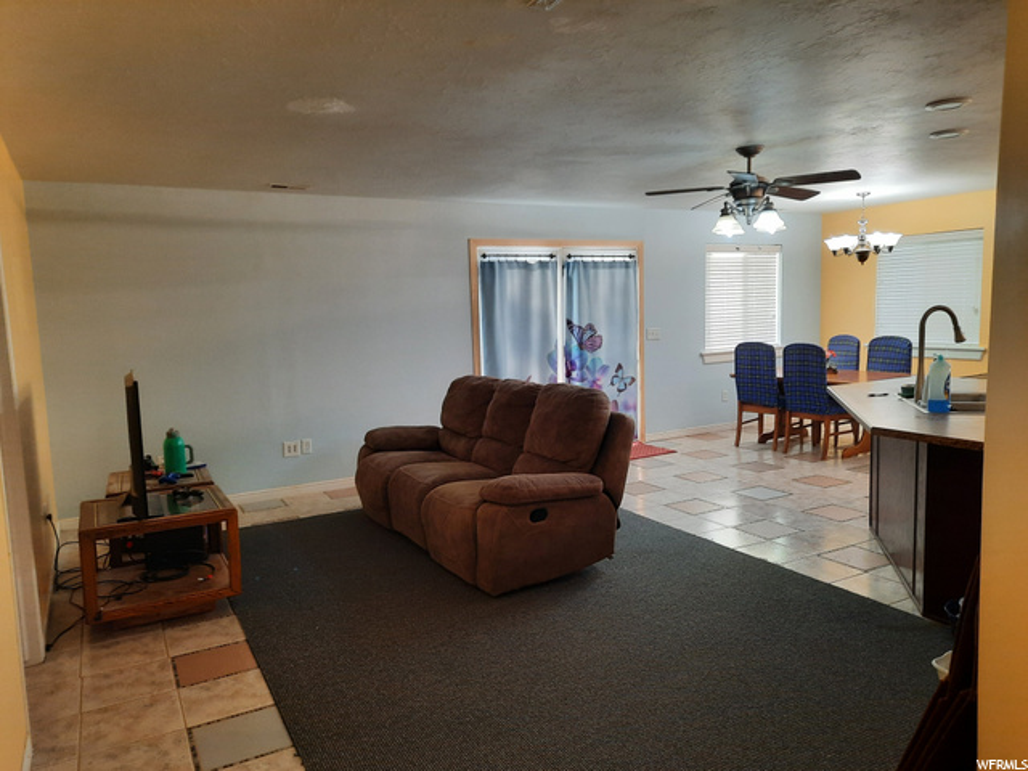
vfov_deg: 54.9
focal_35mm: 25
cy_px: 386
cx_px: 514
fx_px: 742
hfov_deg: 69.4
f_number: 2
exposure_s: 1/60
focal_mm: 4.6
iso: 200
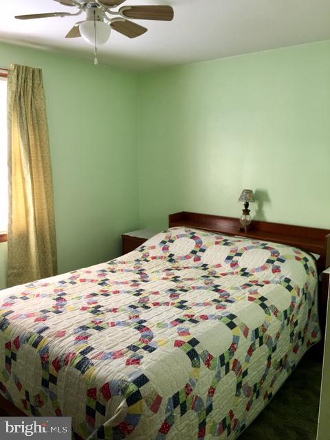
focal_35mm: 29
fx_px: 369
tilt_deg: -10.0
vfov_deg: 61.7
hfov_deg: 48.2
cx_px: 165
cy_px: 220
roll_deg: +0.0
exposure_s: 1/30
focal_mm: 4.15
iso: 25
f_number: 2.2
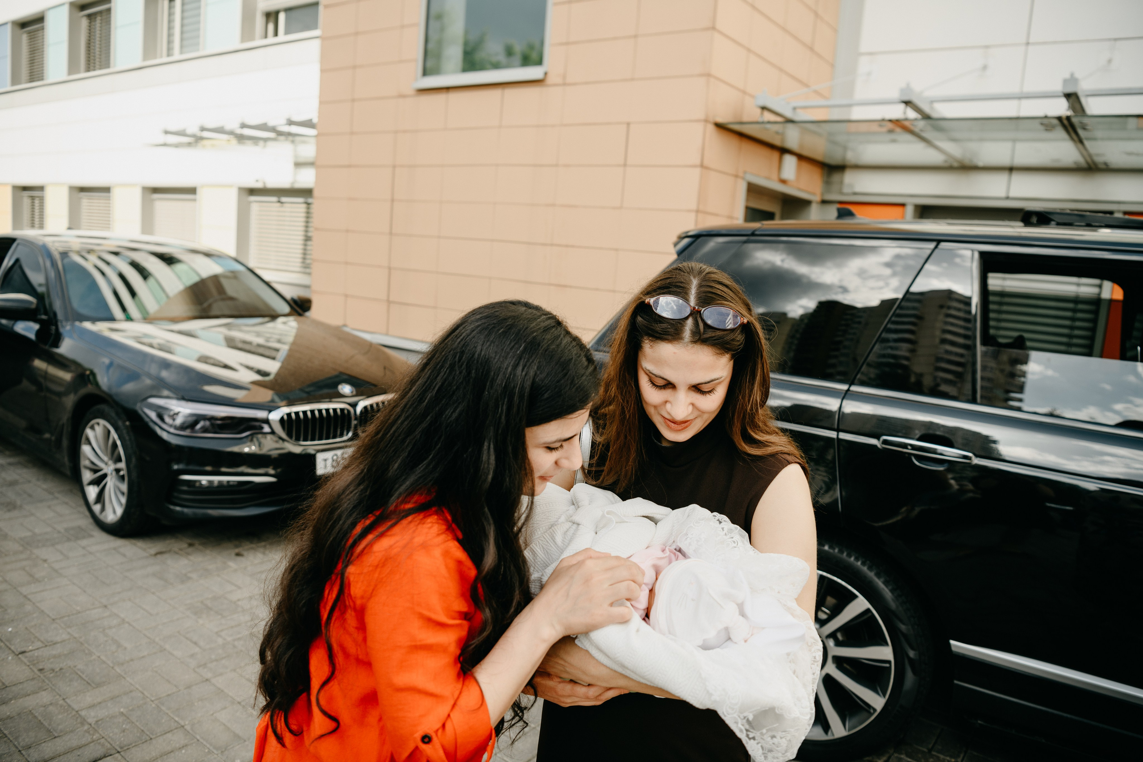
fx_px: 825
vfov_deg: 49.6
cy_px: 381
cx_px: 572
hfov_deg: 69.4
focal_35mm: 26
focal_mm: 26
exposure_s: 1/400
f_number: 3.5
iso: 64
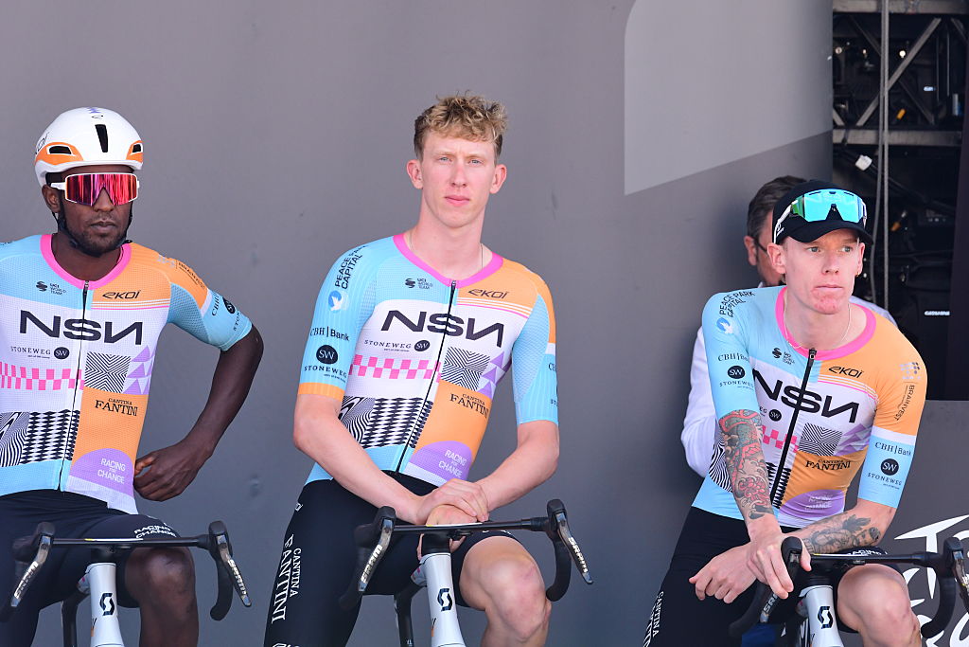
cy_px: 324
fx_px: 7874
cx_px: 484
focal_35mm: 292
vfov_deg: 4.7
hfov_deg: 7.0
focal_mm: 195
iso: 1000
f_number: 5.6
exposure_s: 1/500
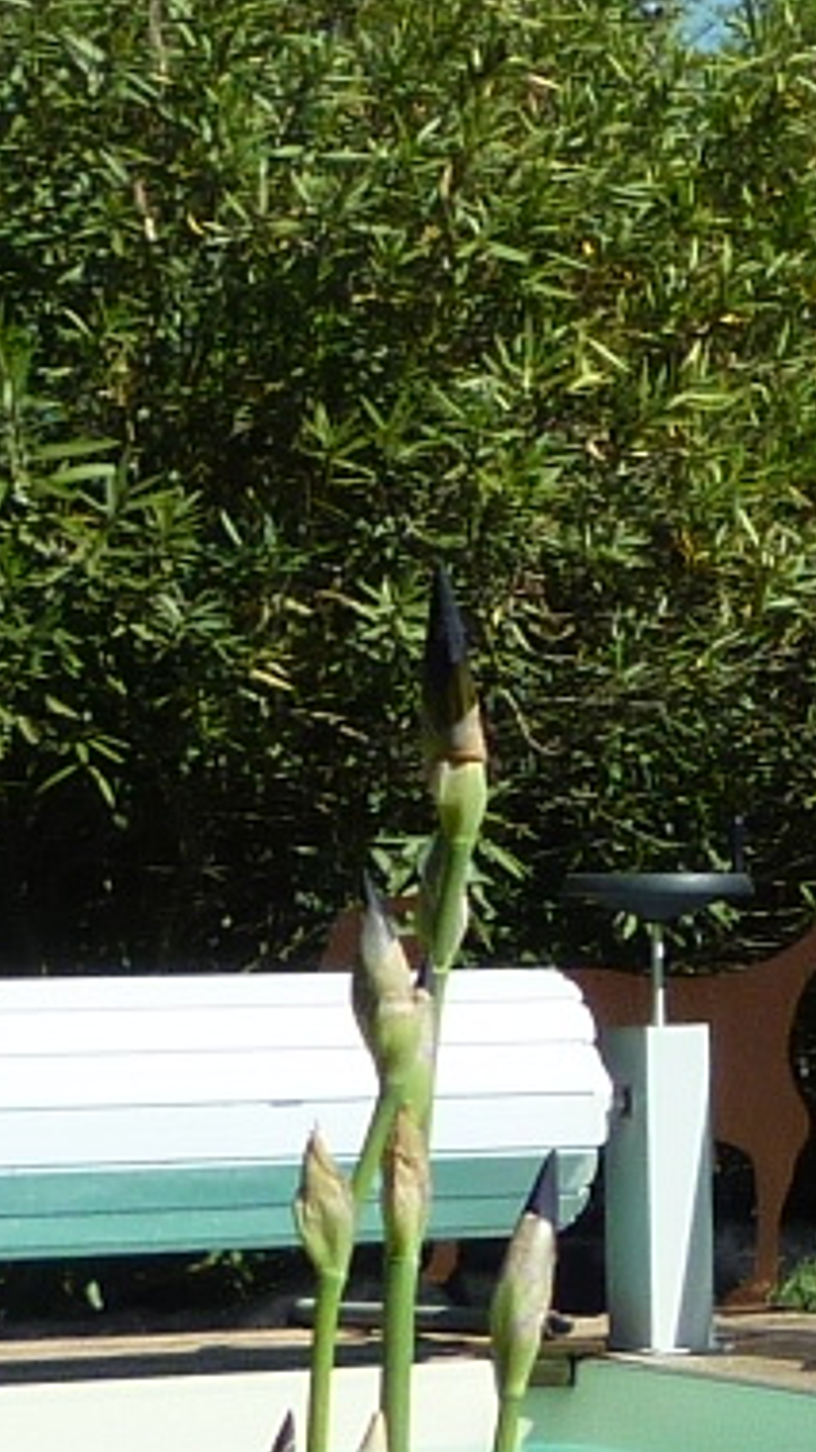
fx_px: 5658
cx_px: 1601
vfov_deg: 14.6
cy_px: 851
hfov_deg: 7.9
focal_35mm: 147
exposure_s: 1/500
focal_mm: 4.4
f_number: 4
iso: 80
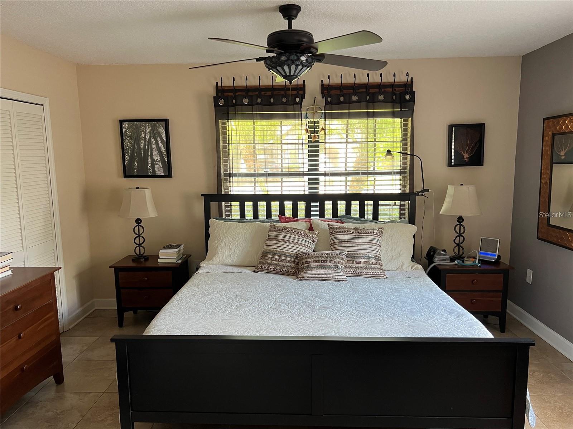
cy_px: 214
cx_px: 286
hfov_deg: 67.3
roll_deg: +0.9
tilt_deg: -8.5
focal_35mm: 26
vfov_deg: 53.1
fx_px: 430
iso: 160
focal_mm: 5.7
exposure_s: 1/60
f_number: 1.5
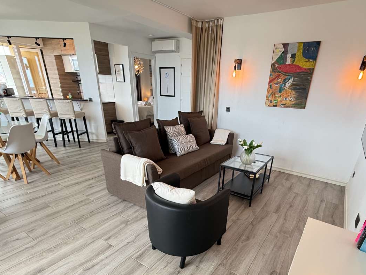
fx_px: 212
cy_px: 190
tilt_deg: -26.2
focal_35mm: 20
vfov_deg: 63.8
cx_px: 196
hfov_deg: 81.6
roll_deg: -1.8
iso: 125
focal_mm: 2.22
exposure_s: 1/100
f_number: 2.2
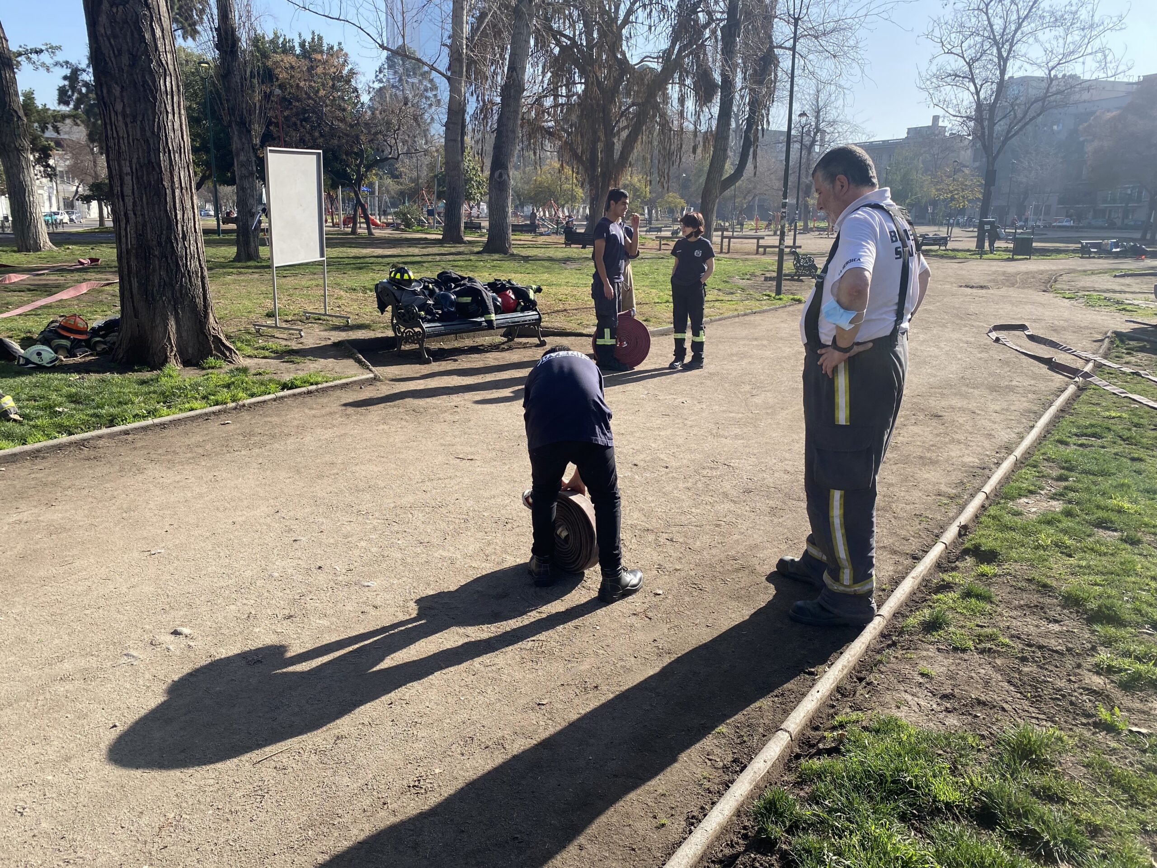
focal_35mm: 26
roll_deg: -0.2
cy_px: 434
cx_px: 578
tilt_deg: -15.2
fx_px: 869
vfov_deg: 53.1
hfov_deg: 67.3
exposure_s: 1/1300
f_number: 1.8
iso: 32
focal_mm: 4.25
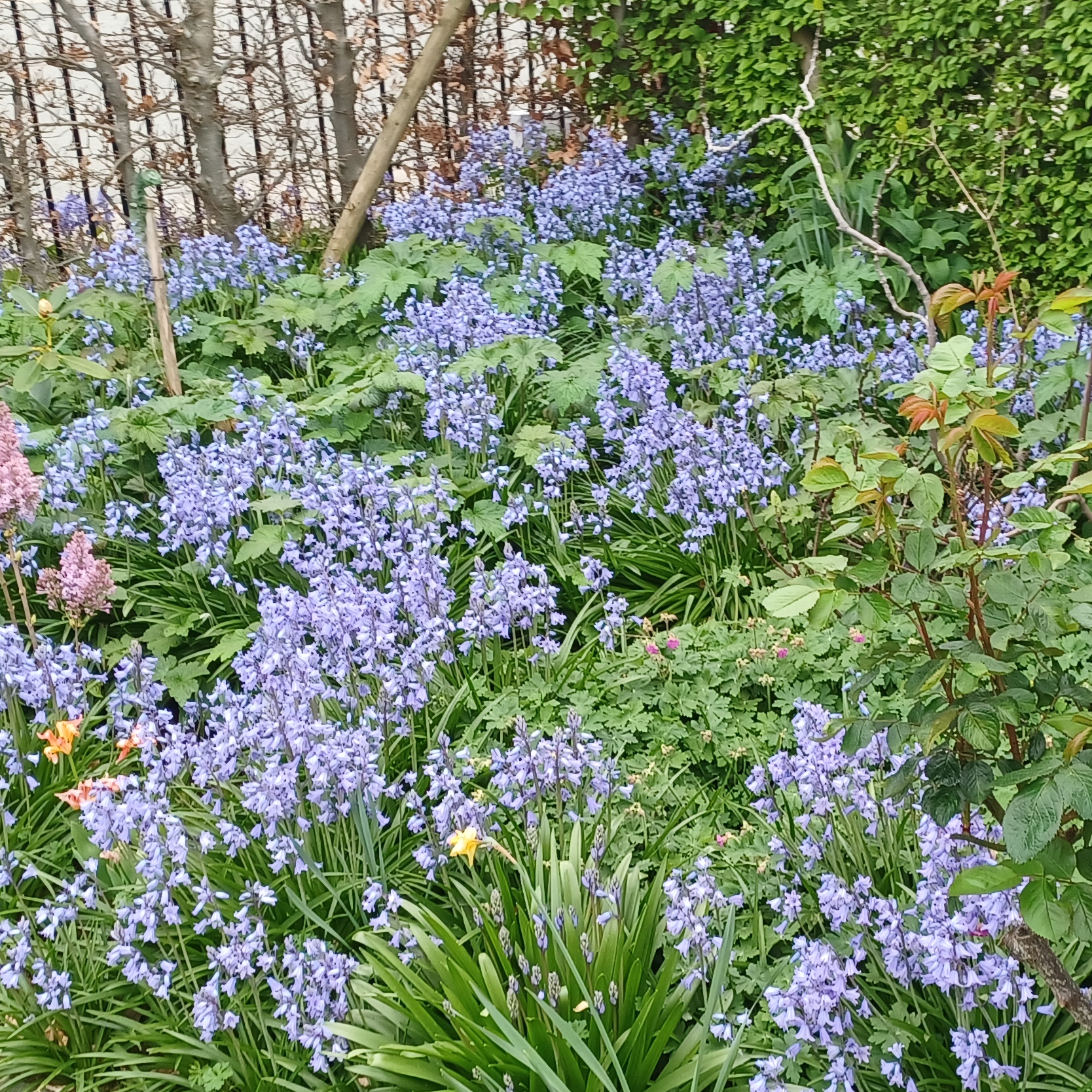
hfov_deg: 31.9
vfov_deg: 31.8
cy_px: 761
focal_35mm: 53
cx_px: 732
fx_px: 1892
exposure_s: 1/50
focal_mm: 4.6
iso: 50
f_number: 1.8
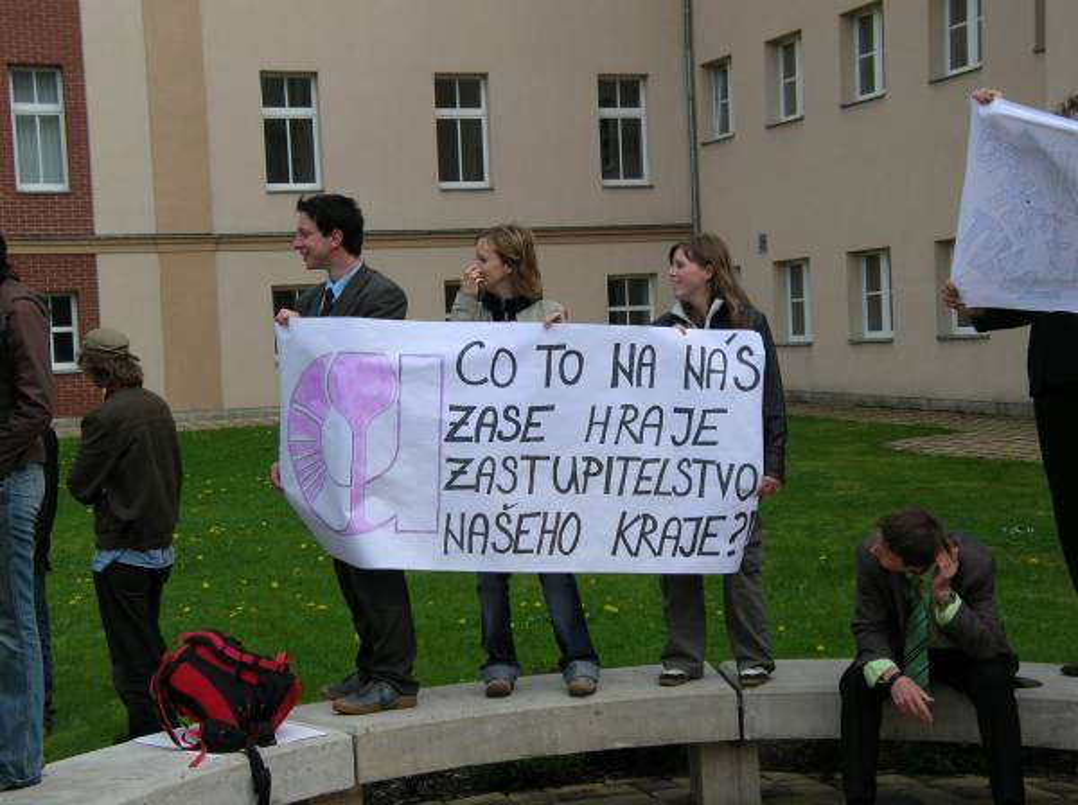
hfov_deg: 30.3
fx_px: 1990
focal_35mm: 64
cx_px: 539
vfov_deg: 22.9
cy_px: 402
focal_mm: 10.6
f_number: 4.5
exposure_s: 1/355
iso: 50
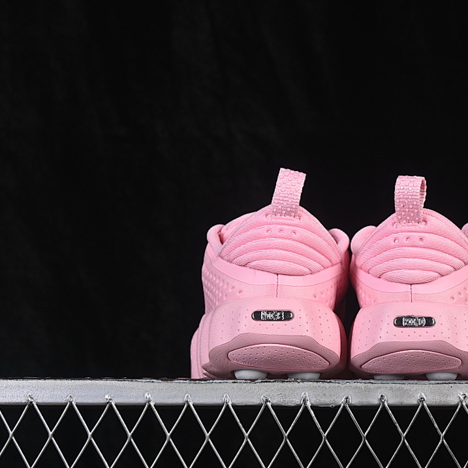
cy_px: 234
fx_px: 1468
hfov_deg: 18.0
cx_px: 351
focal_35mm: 96
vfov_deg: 18.1
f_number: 8
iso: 160
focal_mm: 50
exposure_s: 1/80
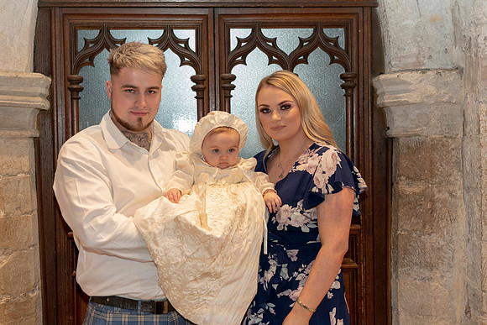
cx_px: 244
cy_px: 162
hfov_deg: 36.2
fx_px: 744
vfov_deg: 24.6
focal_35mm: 55
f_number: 4
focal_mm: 55
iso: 2500
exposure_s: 1/160
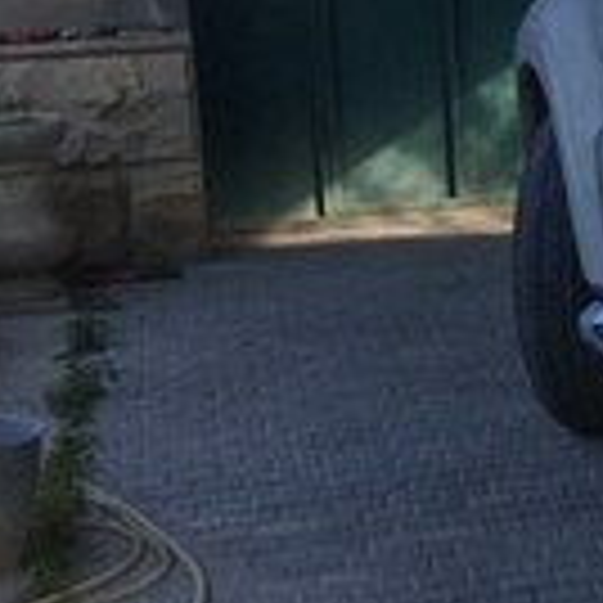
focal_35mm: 126
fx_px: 2483
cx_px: 1395
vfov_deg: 13.8
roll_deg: -0.1
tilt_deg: -8.5
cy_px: 205
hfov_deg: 11.6
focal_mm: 4.15
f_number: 2.2
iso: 25
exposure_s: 1/229
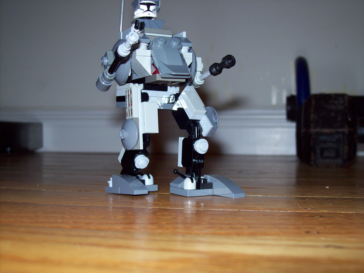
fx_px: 473
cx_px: 182
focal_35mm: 45
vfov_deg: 32.2
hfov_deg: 42.1
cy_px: 136
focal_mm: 7.6
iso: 80
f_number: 3
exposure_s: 1/73.6
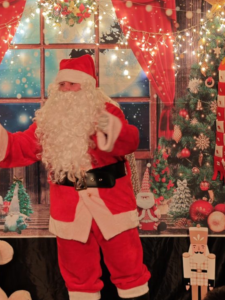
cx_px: 87
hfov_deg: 16.6
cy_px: 158
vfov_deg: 22.0
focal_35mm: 89
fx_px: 771
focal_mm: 8.72
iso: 223
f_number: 1.63
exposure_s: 1/33.3
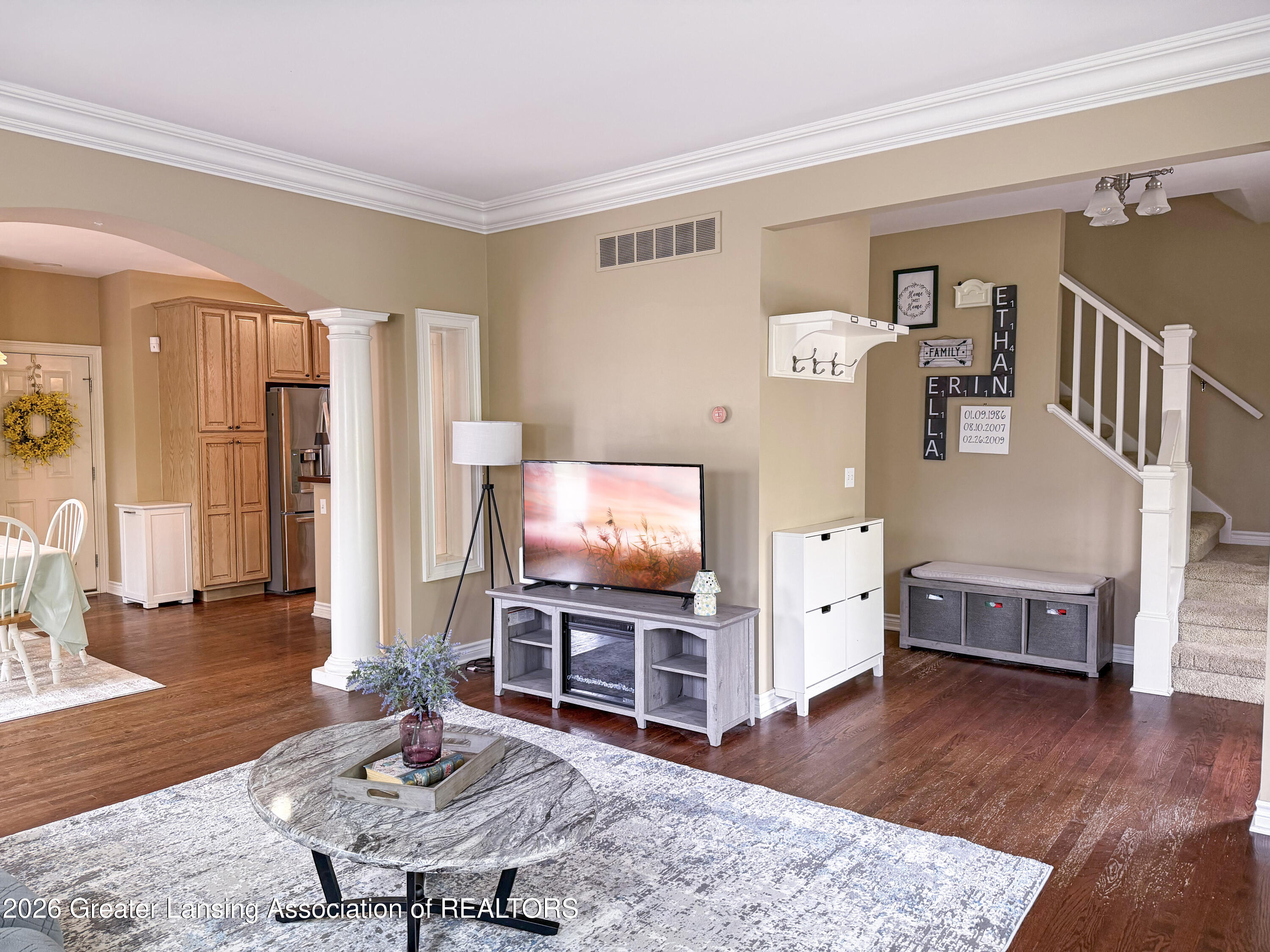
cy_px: 476
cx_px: 635
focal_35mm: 24
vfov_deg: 56.8
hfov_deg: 71.6
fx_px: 881
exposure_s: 1/60
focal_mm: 6.76
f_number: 1.78
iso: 160
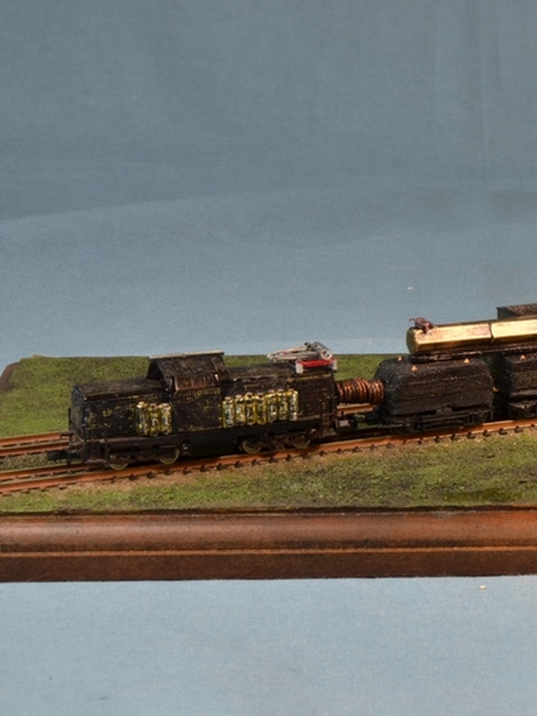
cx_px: 537
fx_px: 2357
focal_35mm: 114
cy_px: 359
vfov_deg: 17.3
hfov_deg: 12.8
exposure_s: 1/2
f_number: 22
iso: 200
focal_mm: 52
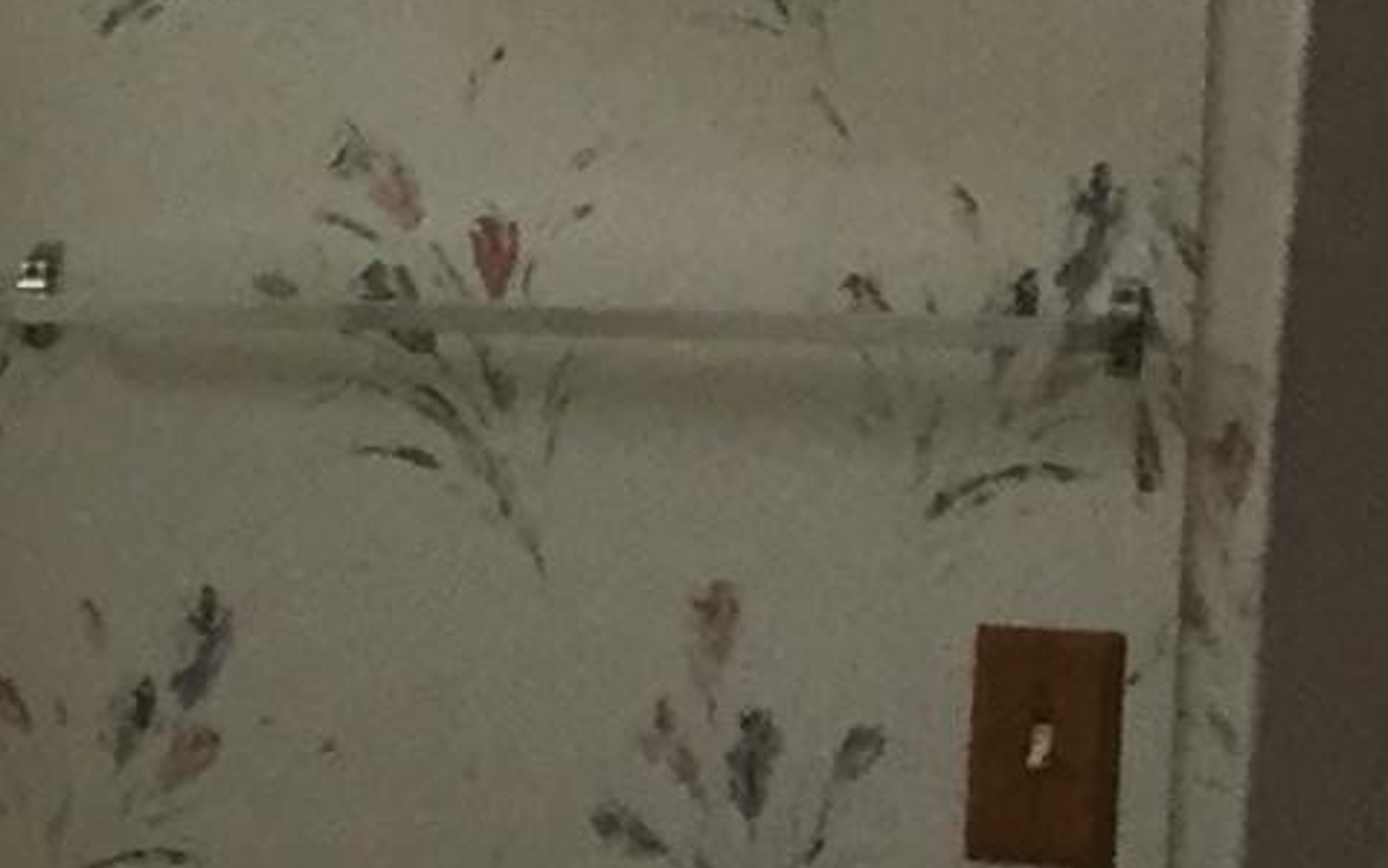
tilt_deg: -8.3
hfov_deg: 9.3
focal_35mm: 193
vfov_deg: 6.7
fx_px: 7302
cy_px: 1115
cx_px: -2291
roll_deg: -0.1
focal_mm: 4.15
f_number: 2.2
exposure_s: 1/30
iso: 100
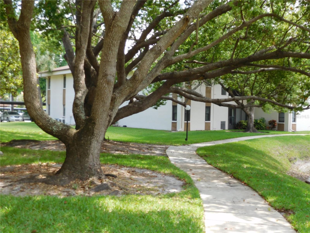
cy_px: 116
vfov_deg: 32.2
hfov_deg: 42.1
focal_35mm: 45
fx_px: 403
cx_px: 155
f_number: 4
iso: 125
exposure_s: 1/160
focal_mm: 8
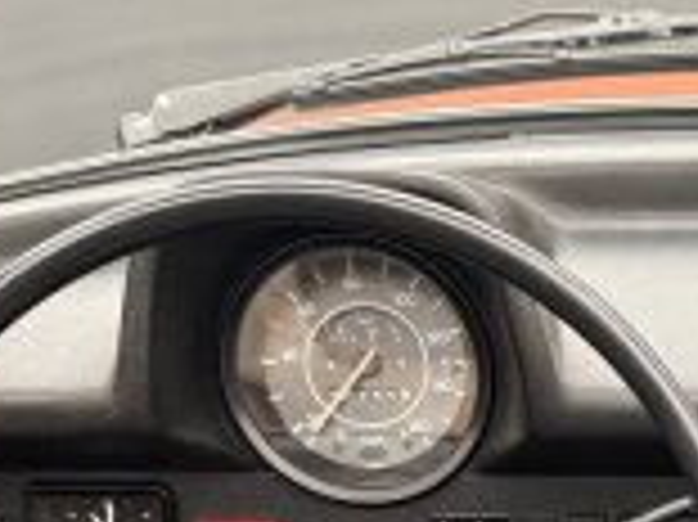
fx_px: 1995
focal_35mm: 99
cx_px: 869
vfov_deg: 13.6
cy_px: 886
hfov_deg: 18.6
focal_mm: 6.76
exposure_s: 1/49
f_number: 1.78
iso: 500
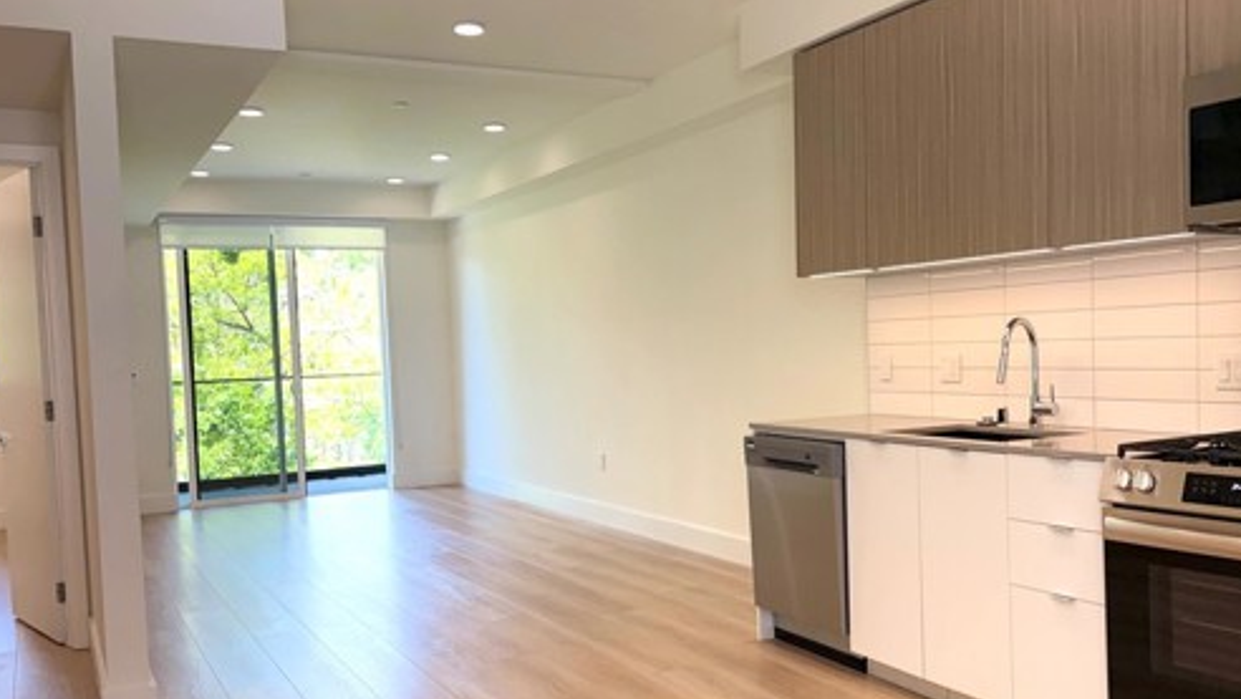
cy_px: 399
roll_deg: +1.8
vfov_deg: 34.6
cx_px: 694
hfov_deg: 57.9
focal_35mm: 34
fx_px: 1119
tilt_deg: -2.6
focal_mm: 6.76
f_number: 1.78
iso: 160
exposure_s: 1/220
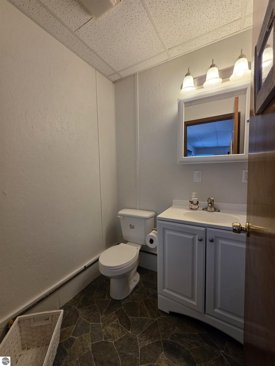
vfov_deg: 106.2
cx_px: 138
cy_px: 183
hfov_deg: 89.9
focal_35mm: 13
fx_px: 138
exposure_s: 1/120
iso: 100
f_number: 1.9
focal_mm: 2.2
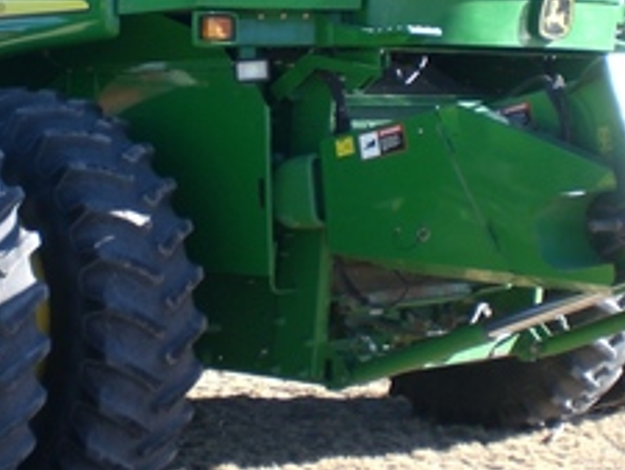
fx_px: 1662
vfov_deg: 15.9
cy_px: 53
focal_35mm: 92
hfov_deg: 21.2
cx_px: 208
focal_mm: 6.3
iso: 50
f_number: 3.1
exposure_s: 1/250
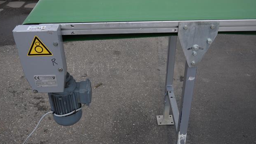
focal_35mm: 38
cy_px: 69
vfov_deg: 31.2
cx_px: 126
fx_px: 258
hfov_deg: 52.8
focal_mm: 17
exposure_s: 1/400
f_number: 4
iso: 100
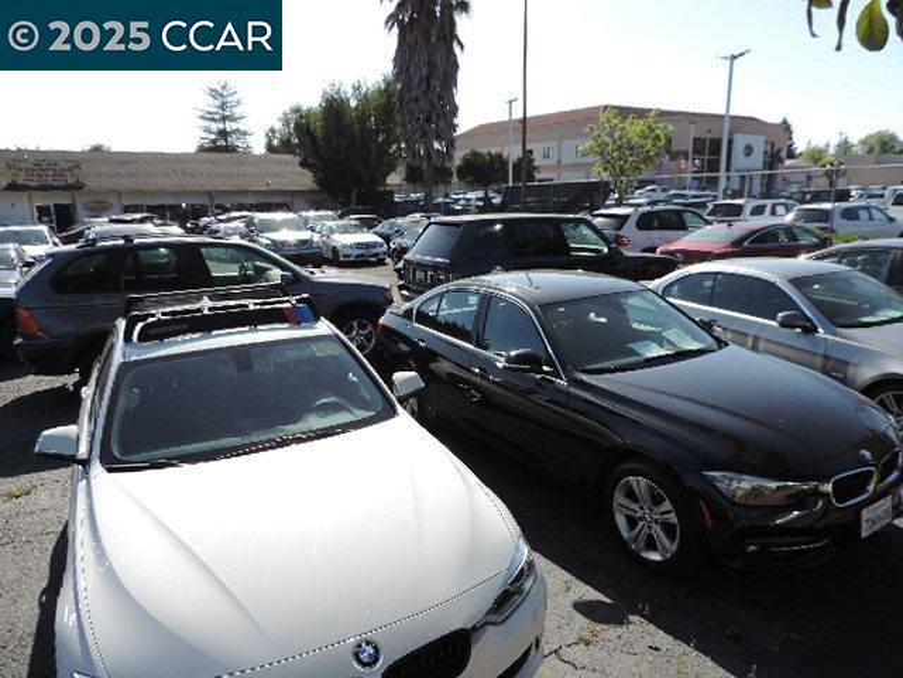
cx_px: 452
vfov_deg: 56.8
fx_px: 626
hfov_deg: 71.6
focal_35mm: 24
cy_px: 339
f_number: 3
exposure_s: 1/800
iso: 80
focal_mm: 4.3
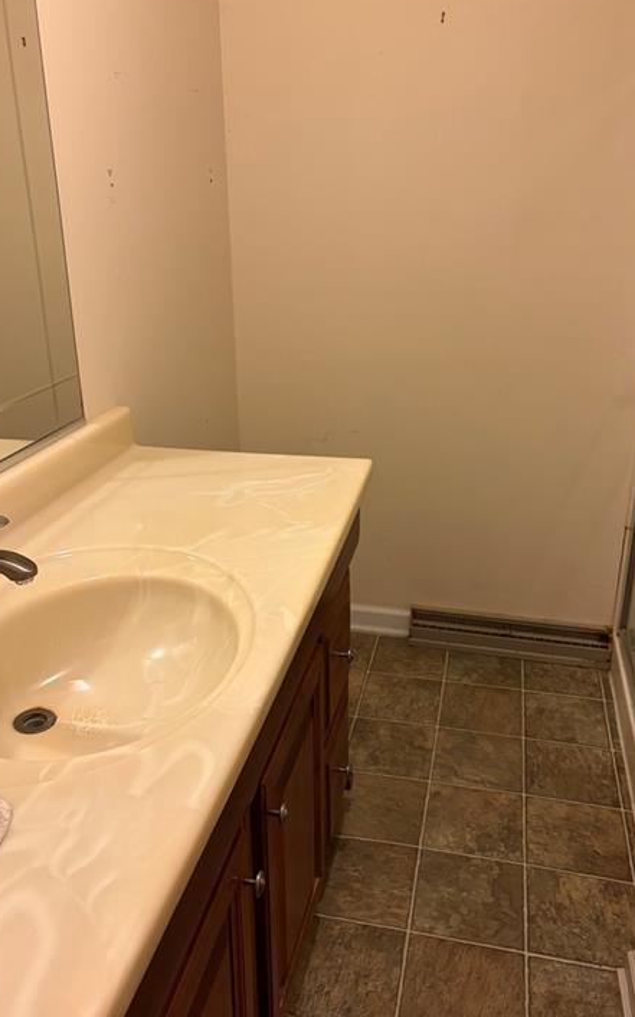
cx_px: 302
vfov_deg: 62.9
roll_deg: +1.2
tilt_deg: -18.6
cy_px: 510
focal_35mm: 30
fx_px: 831
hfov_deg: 41.8
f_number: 1.6
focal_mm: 5.96
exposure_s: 1/60
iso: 250
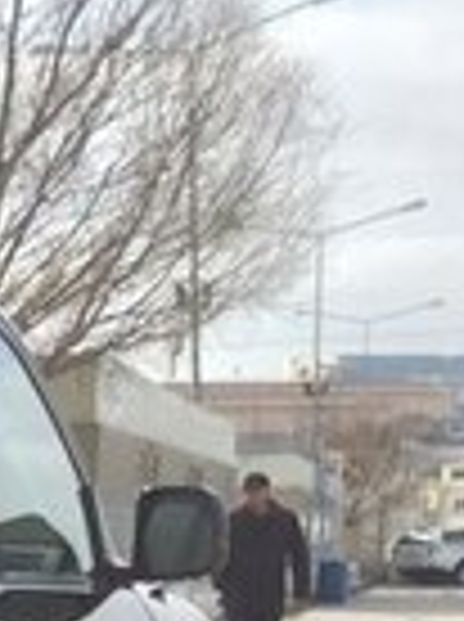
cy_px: 1001
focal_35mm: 139
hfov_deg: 9.2
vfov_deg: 13.2
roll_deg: -2.6
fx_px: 2492
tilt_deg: -8.5
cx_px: -752
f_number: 2.2
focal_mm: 4.15
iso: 32
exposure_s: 1/1199
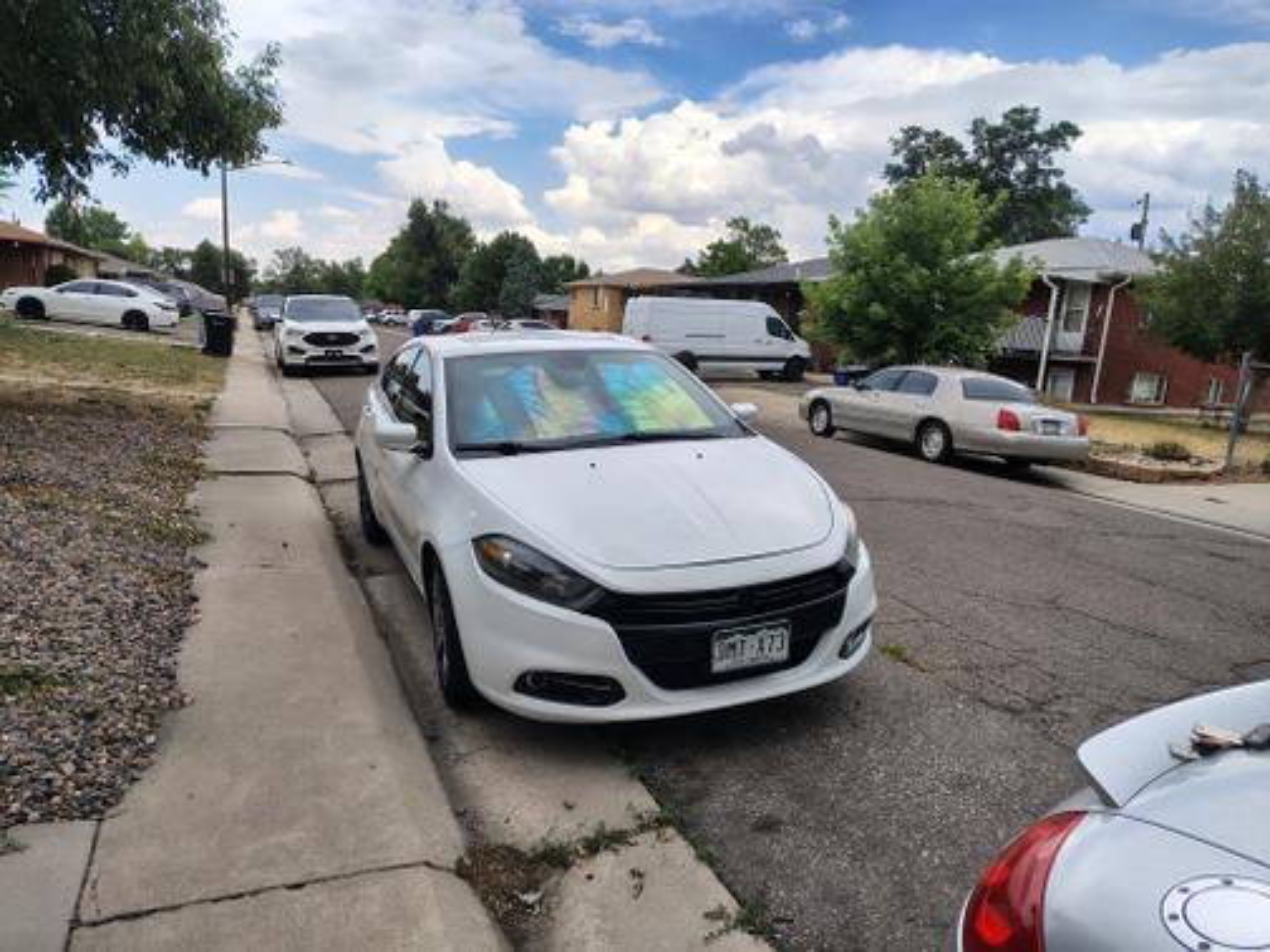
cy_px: 476
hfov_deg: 71.6
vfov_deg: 56.8
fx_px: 881
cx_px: 635
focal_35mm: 24
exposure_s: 1/528
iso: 100
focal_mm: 5.56
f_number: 1.8
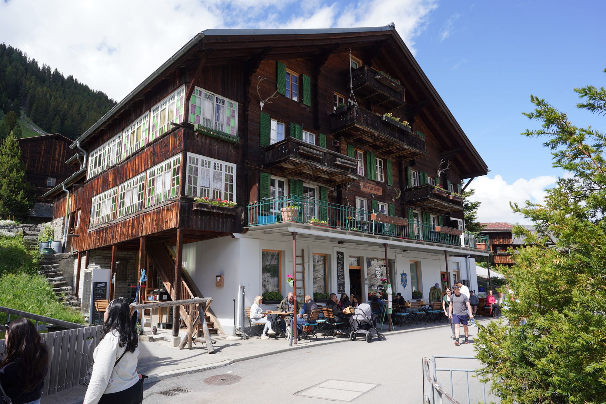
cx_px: 303
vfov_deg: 53.1
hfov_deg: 73.7
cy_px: 202
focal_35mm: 24
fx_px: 404
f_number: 10
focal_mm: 24
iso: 100
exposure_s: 1/100
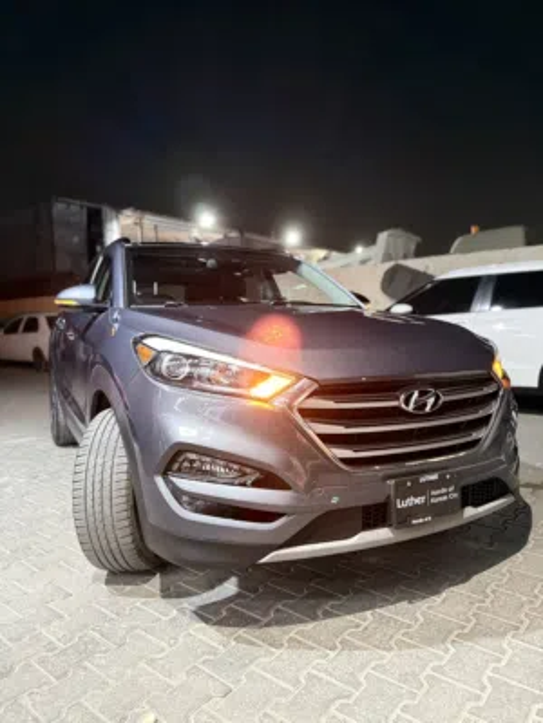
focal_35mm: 24
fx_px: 502
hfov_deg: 56.8
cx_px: 272
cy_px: 362
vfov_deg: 71.6
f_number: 1.78
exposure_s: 1/43
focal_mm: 6.76
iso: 800
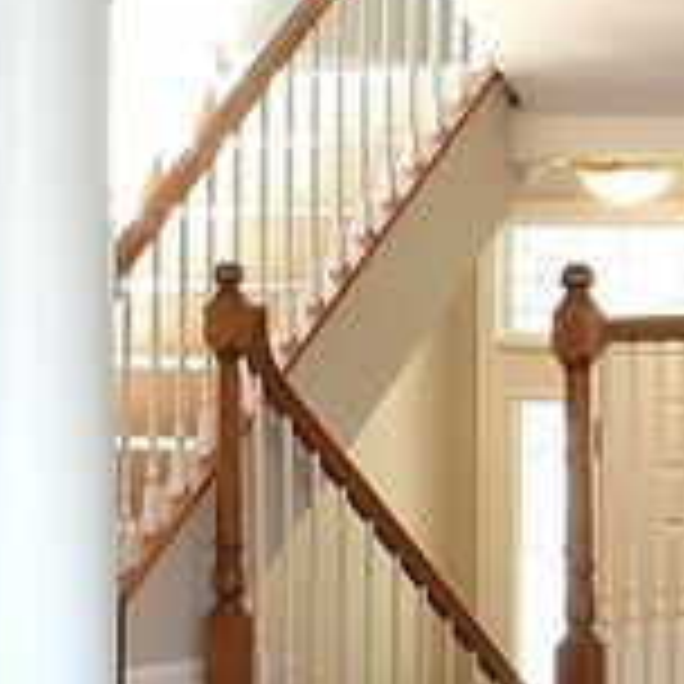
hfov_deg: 10.1
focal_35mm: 163
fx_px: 3644
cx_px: -533
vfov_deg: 10.7
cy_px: 238
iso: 200
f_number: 8
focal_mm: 12
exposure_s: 1/6
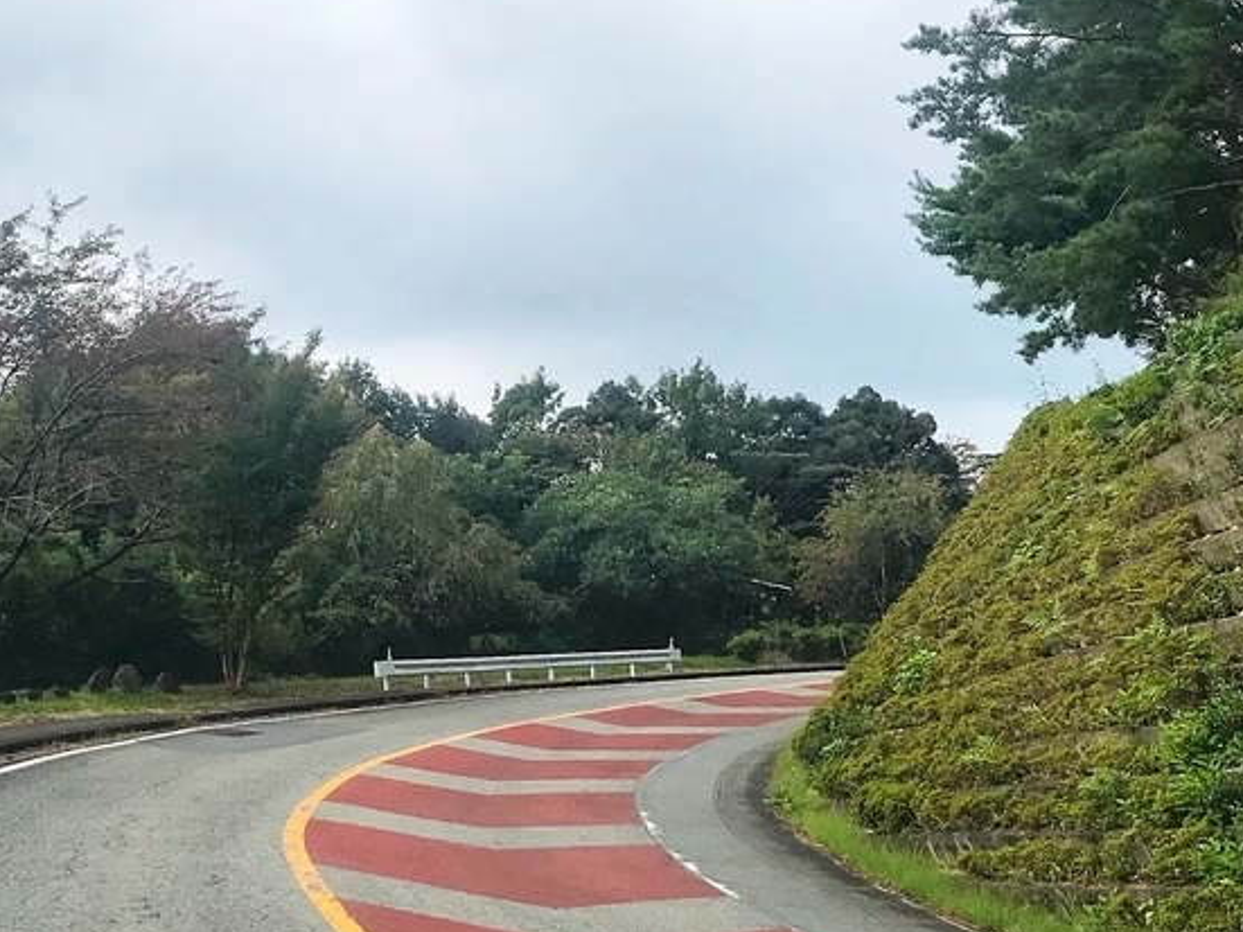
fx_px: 2190
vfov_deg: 24.0
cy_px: 569
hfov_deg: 31.3
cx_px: 377
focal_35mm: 61
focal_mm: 3.99
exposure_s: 1/1227
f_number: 1.8
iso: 20
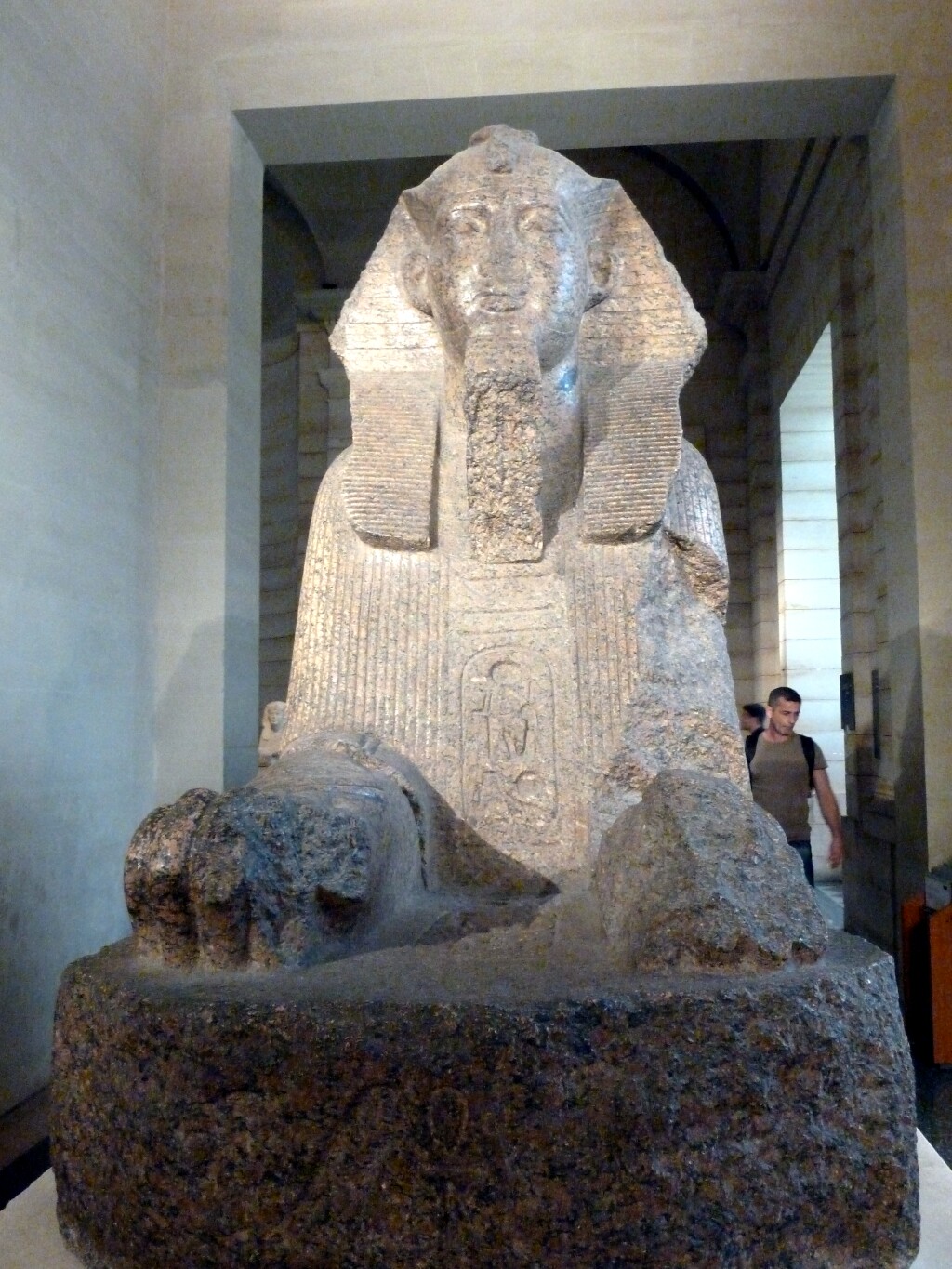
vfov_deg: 60.0
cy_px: 634
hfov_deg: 46.8
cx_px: 476
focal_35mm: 30
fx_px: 1100
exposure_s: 1/15
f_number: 3.4
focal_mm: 5
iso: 800
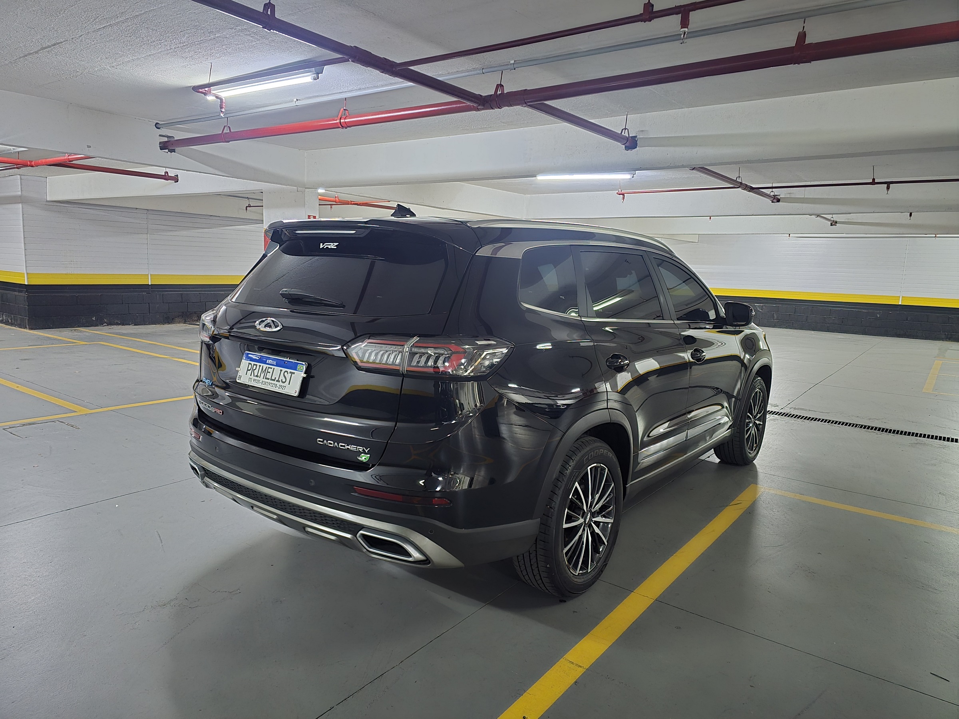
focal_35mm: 23
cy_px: 360
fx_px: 637
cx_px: 480
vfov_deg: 58.9
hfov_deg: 73.9
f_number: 1.7
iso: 2500
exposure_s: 1/30
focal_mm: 6.3
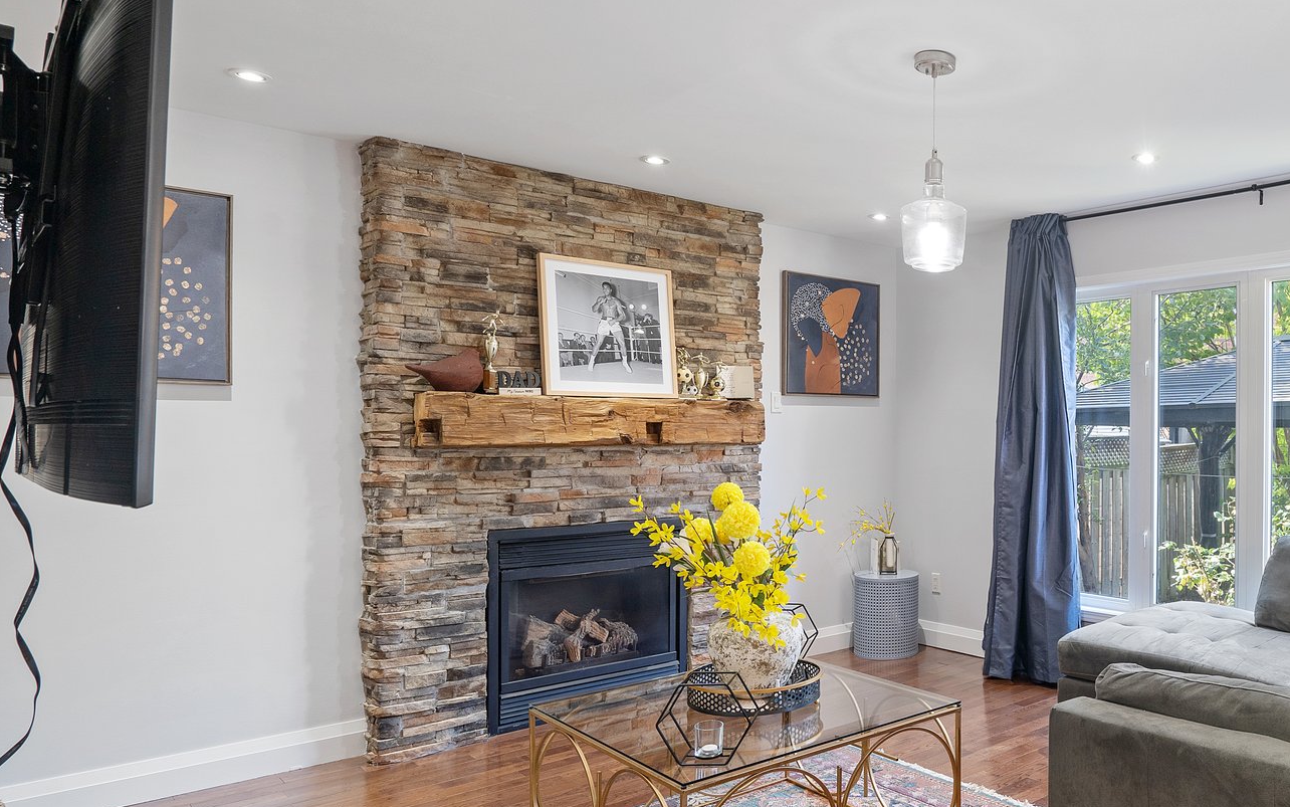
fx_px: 914
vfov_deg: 47.6
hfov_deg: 64.9
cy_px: 436
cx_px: 1011
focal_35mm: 26
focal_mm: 16
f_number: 7.1
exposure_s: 1/2.5
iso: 320
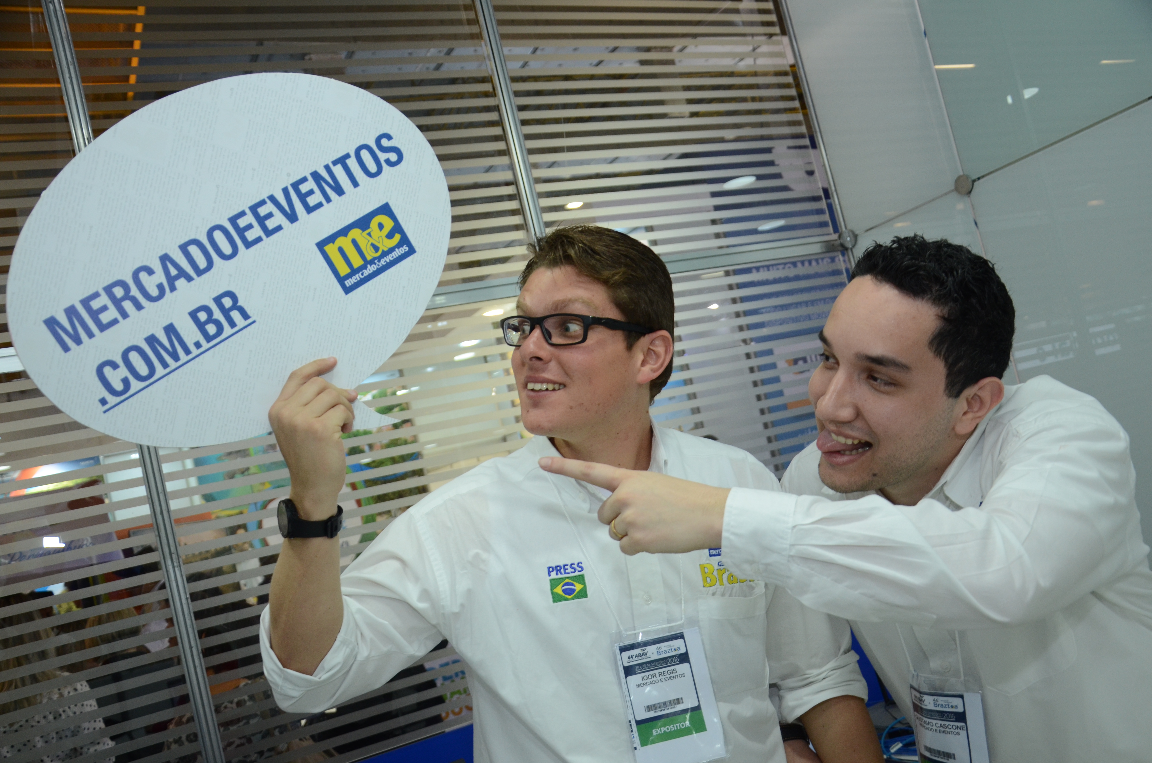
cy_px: 382
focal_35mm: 33
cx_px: 576
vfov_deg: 39.8
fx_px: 1054
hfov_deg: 57.3
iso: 640
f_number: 4
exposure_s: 1/80
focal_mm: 22
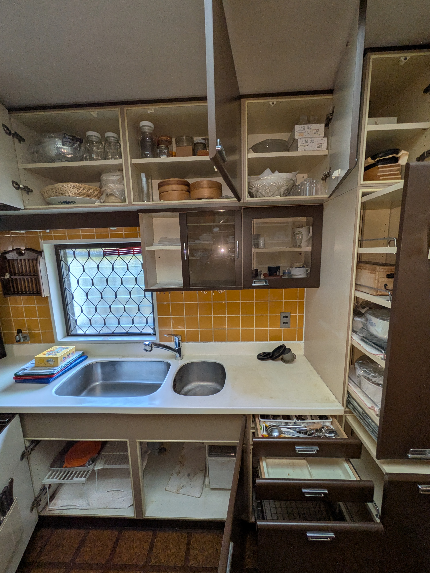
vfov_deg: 102.1
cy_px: 286
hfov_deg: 85.7
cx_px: 215
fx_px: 232
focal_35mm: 14
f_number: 2.2
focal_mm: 1.83
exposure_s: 1/40
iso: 102
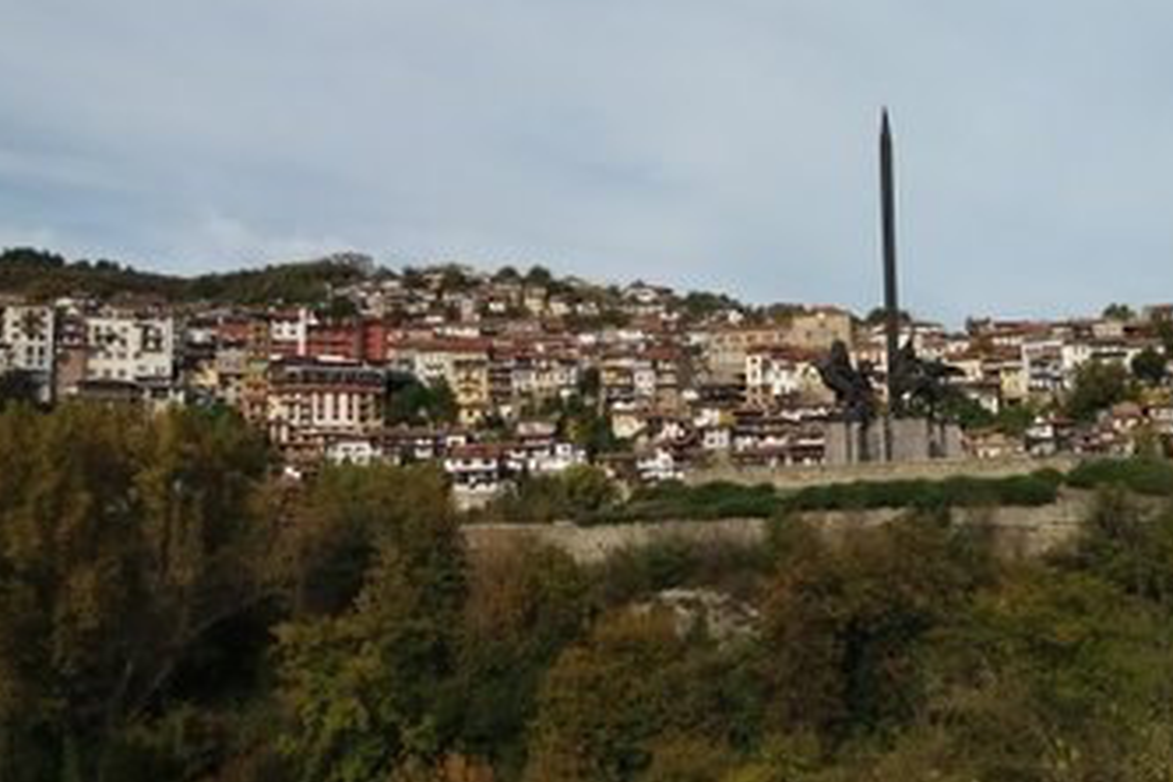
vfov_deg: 37.8
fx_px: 1140
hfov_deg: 54.4
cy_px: 380
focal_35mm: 35
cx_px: 634
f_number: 1.9
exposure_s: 1/2342
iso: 64
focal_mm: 3.7
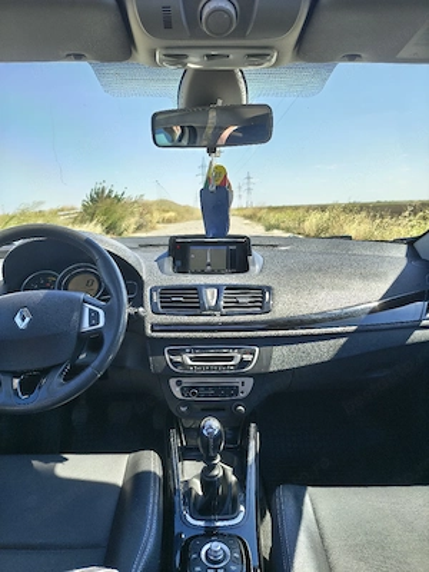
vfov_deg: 71.6
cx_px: 214
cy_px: 286
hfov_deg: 56.8
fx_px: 397
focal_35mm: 24
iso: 100
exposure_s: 1/122
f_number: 1.8
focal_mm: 5.56
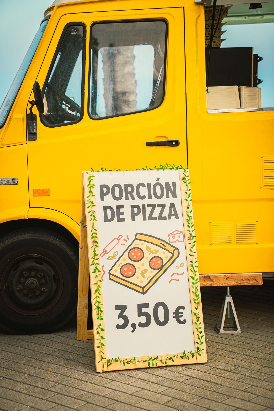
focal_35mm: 70
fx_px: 798
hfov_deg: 19.5
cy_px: 206
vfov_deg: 28.8
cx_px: 137
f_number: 2.8
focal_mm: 70
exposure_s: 1/100
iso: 400
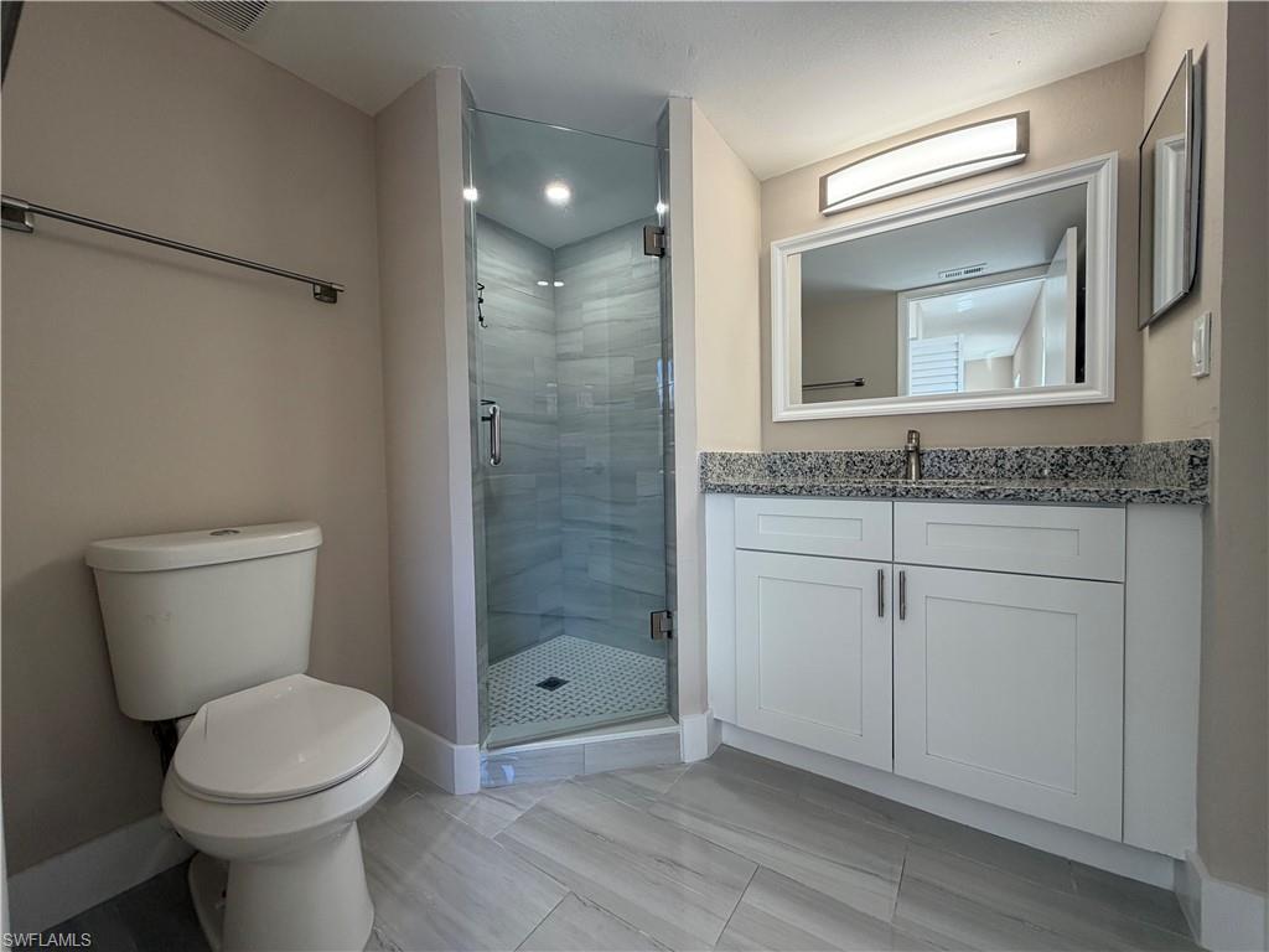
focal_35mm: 14
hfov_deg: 102.1
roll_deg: +1.4
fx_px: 513
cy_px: 476
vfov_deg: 85.7
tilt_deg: -1.5
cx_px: 634
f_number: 2.2
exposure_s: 1/120
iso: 125
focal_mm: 2.22
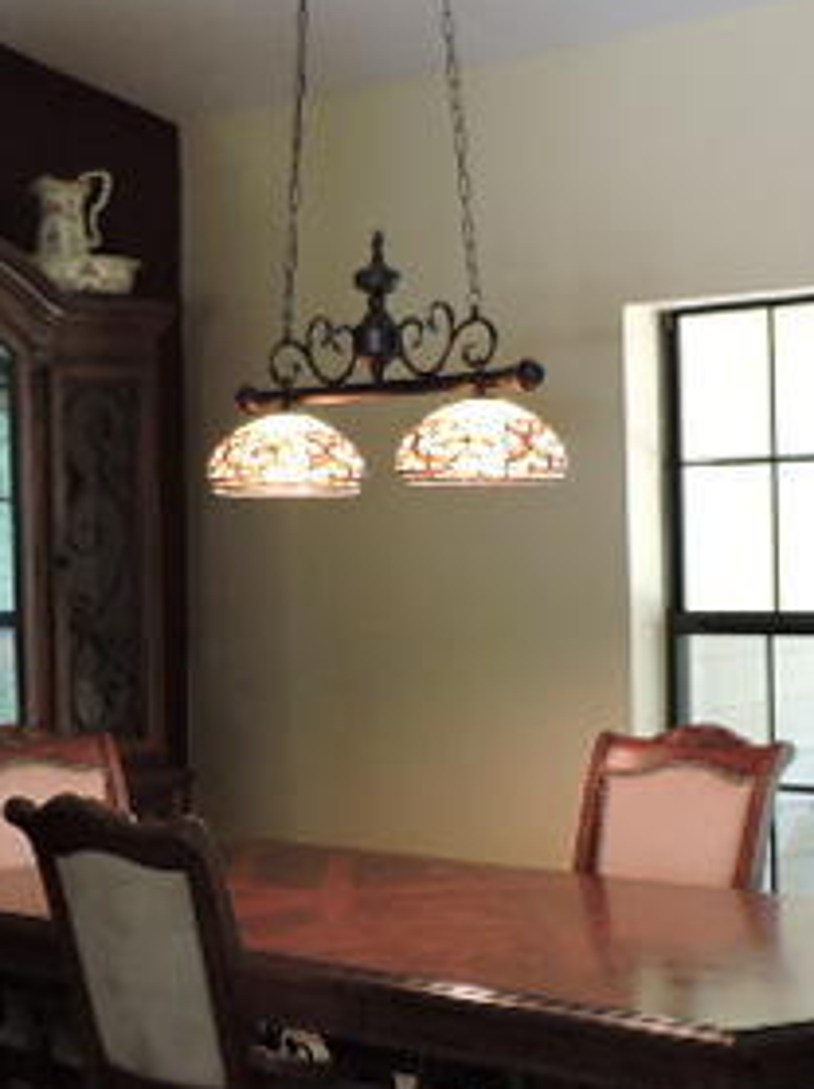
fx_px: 2387
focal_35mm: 76
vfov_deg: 25.7
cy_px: 576
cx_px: 360
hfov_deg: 19.3
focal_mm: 5.9
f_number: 3.2
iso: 400
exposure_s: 1/20
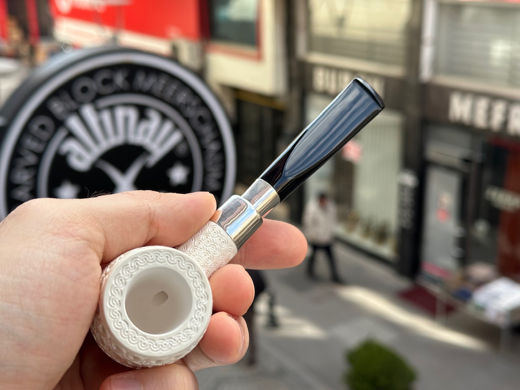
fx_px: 721
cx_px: 260
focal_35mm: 48
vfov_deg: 30.3
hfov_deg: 39.7
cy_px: 195
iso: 64
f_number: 1.78
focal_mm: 6.86
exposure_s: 1/843
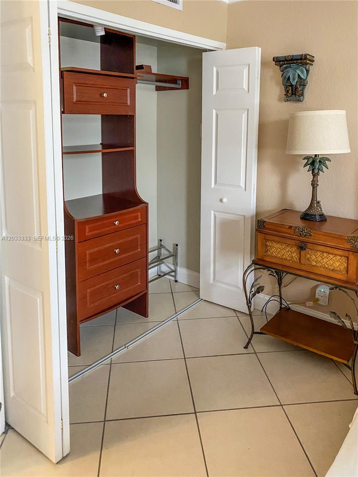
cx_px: 179
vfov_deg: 67.3
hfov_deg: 53.1
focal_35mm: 26
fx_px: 359
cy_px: 238
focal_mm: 4.25
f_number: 1.8
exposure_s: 1/40
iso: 400
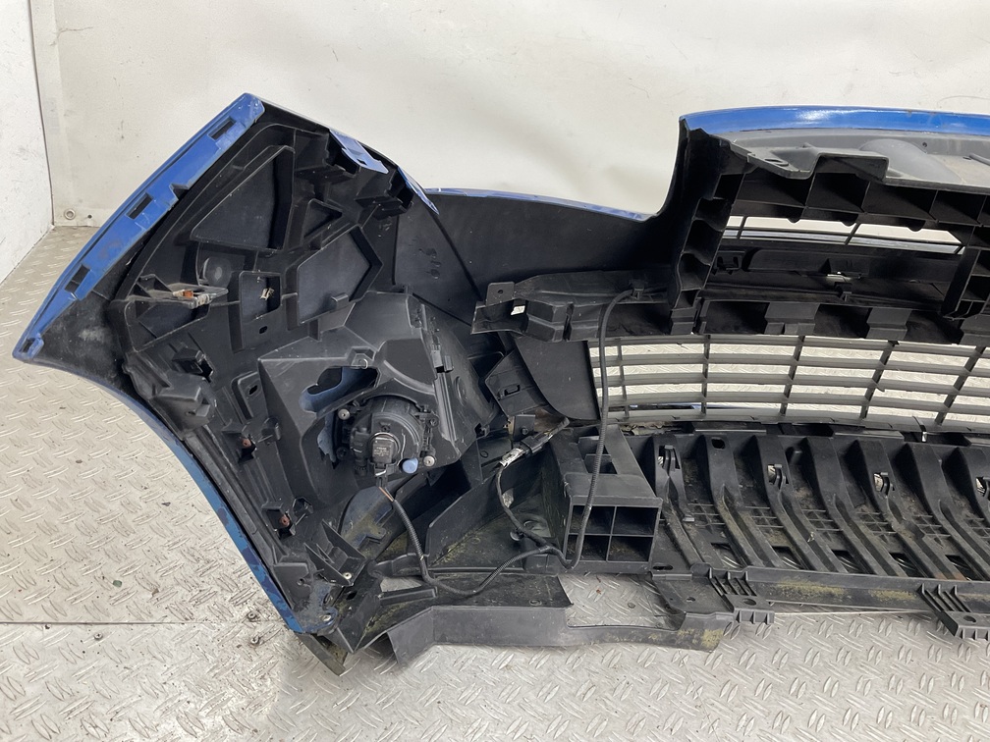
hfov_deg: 61.7
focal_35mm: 29
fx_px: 829
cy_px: 371
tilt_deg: -27.7
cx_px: 495
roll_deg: -10.2
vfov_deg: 48.2
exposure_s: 1/100
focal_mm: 3
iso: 50
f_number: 1.8
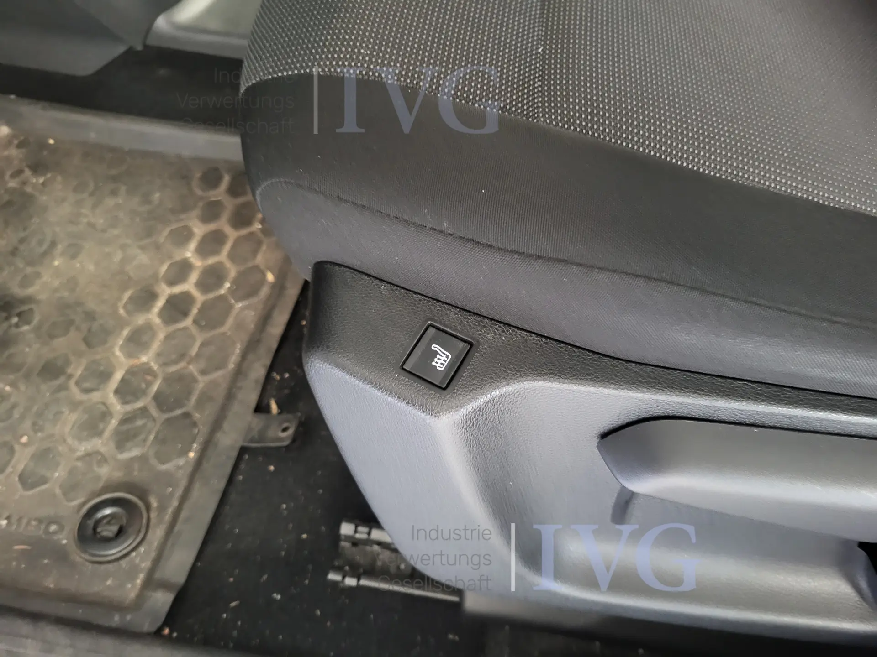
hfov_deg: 67.3
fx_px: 659
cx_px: 438
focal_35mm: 26
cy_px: 328
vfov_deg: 53.1
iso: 800
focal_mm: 5.4
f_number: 1.8
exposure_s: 1/25
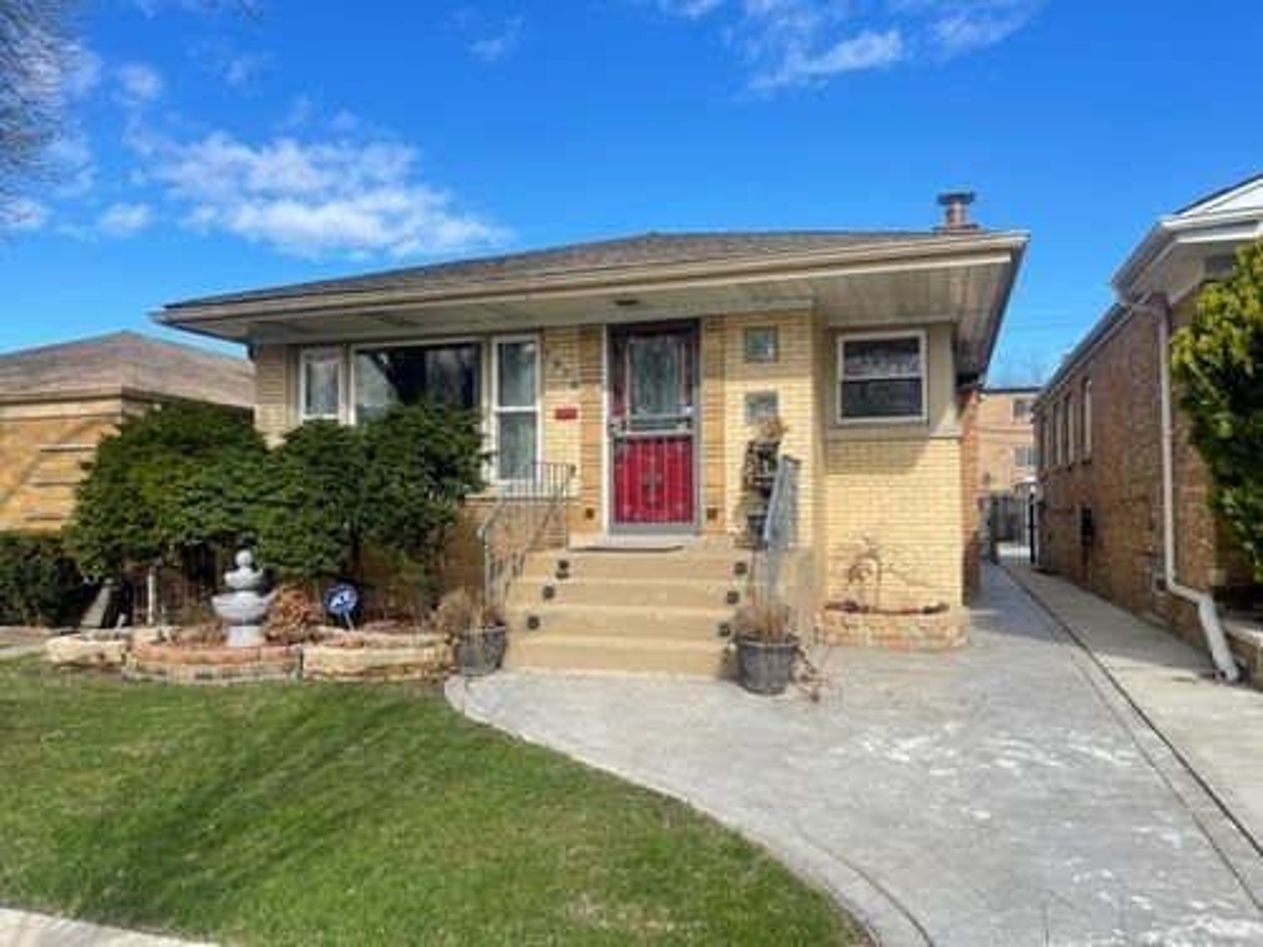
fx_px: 949
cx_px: 632
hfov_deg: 67.3
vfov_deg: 53.1
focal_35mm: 26
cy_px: 474
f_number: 1.6
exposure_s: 1/2597
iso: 32
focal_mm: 5.1
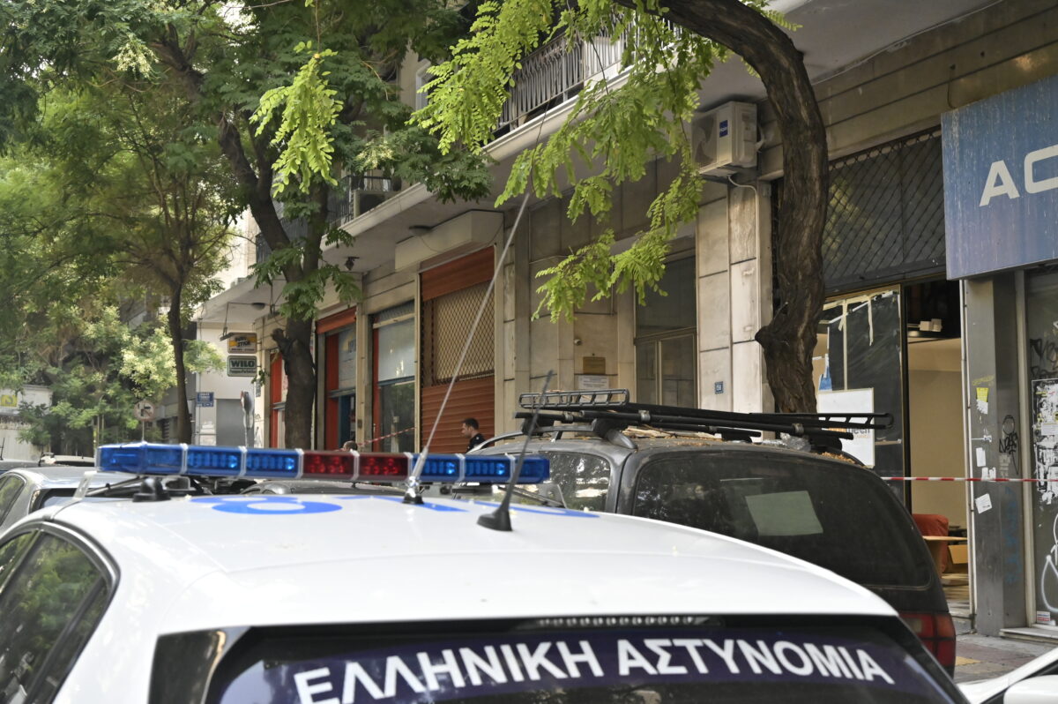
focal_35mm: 50
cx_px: 529
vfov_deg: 26.9
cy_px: 352
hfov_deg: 39.6
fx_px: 1468
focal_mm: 50
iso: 6400
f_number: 8
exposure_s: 1/500
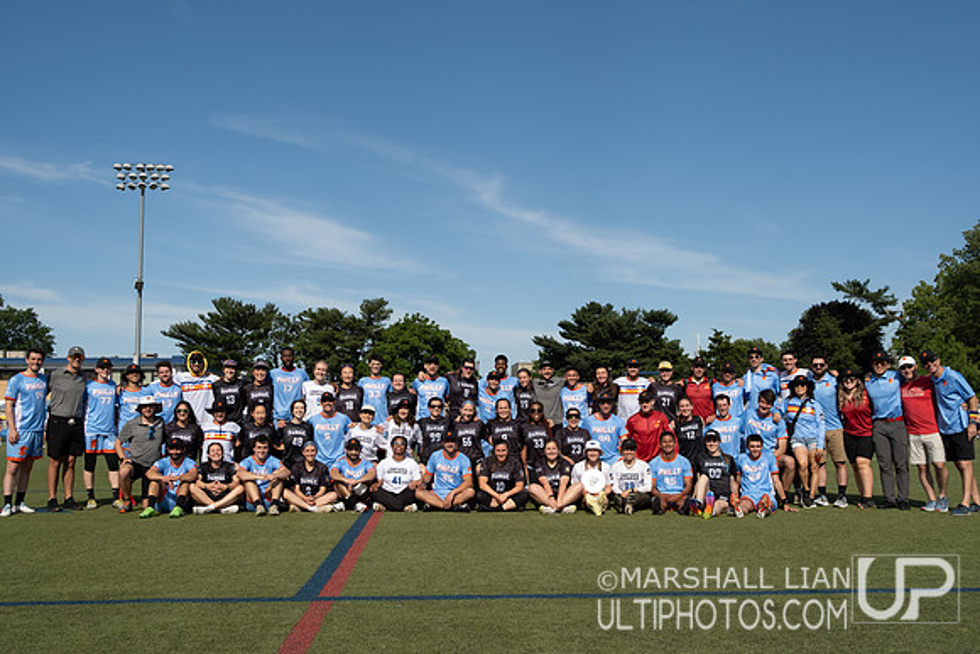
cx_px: 490
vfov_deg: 36.9
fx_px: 981
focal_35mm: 36
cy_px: 327
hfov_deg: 53.1
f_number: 5
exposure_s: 1/1000
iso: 125
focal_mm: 23
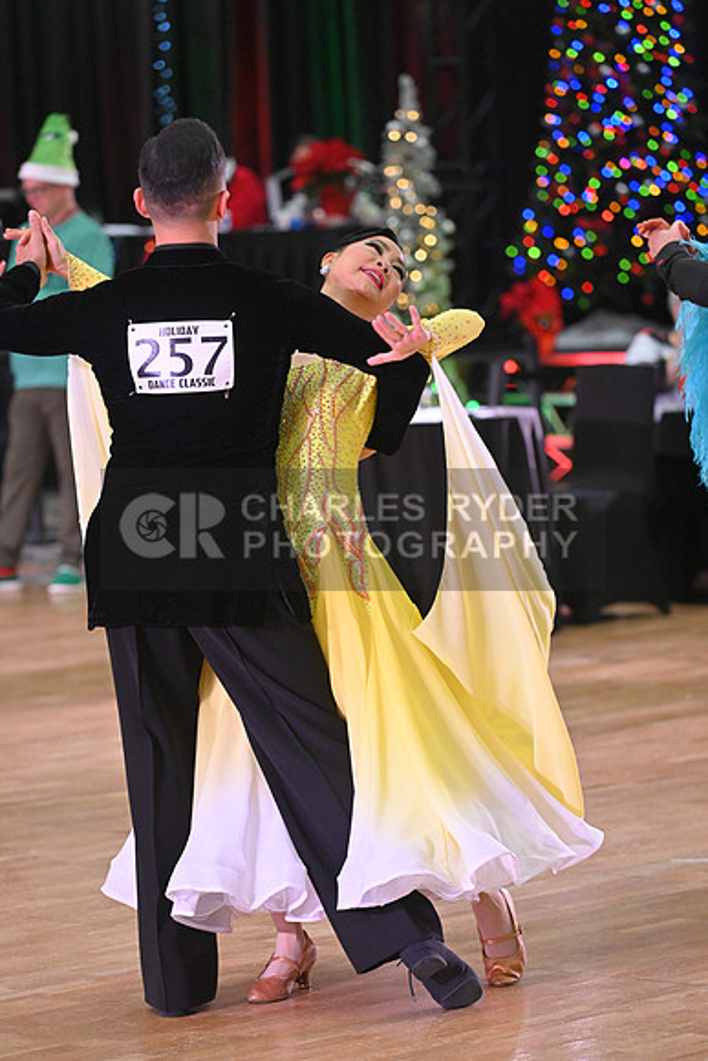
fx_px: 5012
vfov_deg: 12.1
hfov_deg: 8.1
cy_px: 530
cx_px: 354
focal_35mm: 170
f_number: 5
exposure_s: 1/400
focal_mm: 170
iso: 3200
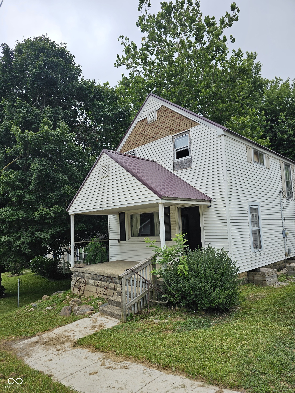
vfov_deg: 73.9
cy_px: 196
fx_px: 261
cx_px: 148
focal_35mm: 23
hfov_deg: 58.9
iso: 12
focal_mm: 6.3
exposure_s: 1/180
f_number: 1.7
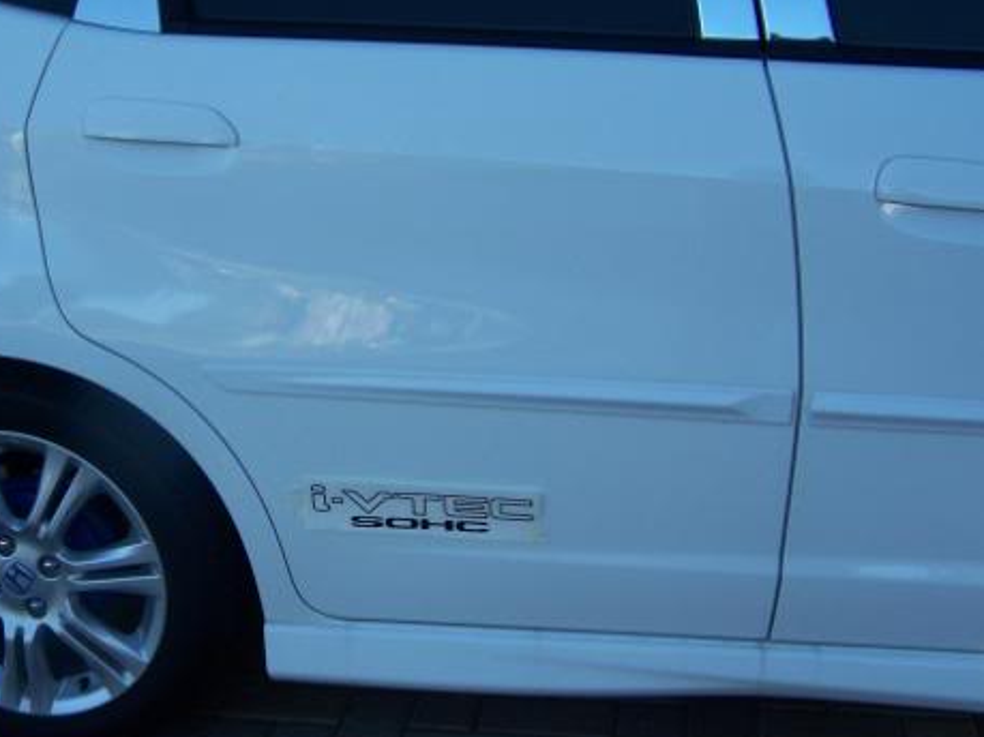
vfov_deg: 27.5
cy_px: 358
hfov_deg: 35.7
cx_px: 311
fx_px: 1506
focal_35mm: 53
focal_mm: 6.3
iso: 80
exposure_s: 1/320
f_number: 2.8
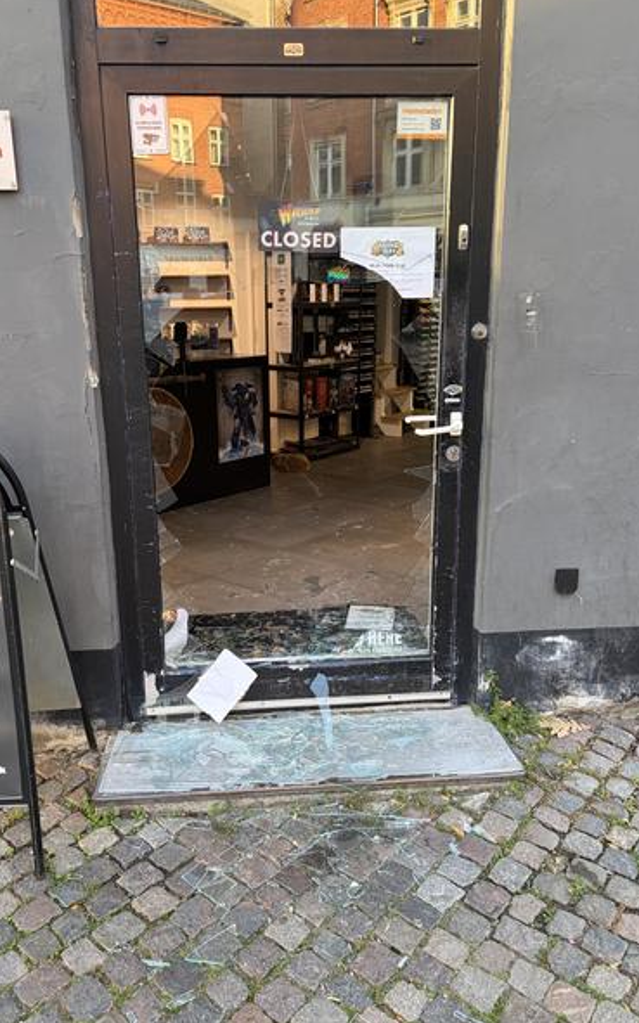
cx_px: 293
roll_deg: +1.3
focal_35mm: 28
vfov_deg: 66.5
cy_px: 507
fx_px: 781
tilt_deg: -15.2
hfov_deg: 44.5
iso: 64
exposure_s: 1/124
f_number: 1.6
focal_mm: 5.96
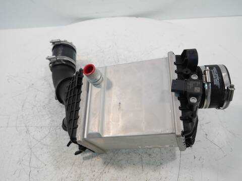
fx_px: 210
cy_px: 90
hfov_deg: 60.0
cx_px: 121
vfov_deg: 46.8
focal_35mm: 30
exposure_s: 1/60
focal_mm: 15
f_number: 3.6
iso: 400
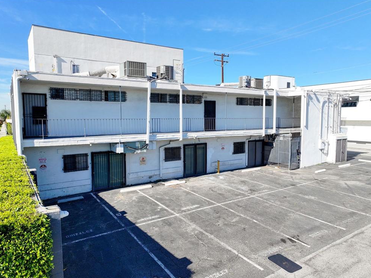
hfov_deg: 69.4
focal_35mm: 25
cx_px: 185
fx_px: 268
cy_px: 142
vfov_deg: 54.8
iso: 220
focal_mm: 12.29
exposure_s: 1/2000
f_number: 2.8
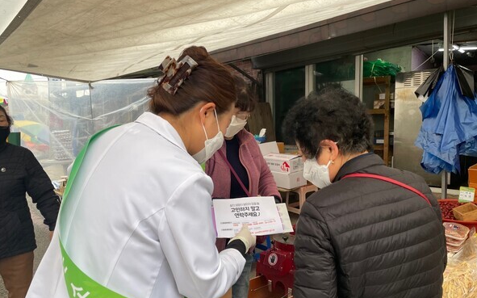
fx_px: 364
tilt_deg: -5.3
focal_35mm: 28
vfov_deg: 44.5
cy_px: 160
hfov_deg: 66.5
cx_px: 241
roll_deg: +0.6
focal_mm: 4.2
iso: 32
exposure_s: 1/325
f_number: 1.6
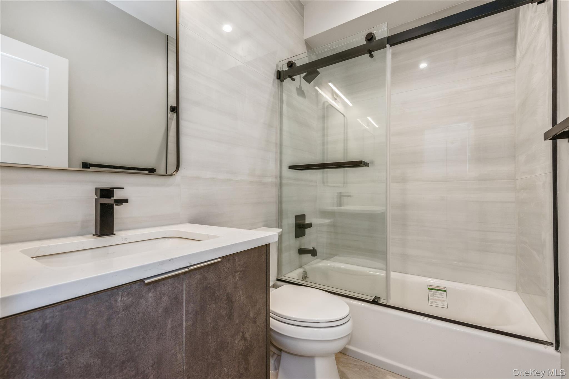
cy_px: 190
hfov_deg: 100.4
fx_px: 237
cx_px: 284
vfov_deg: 77.3
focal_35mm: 15
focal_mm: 15
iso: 400
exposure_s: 1/10
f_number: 11
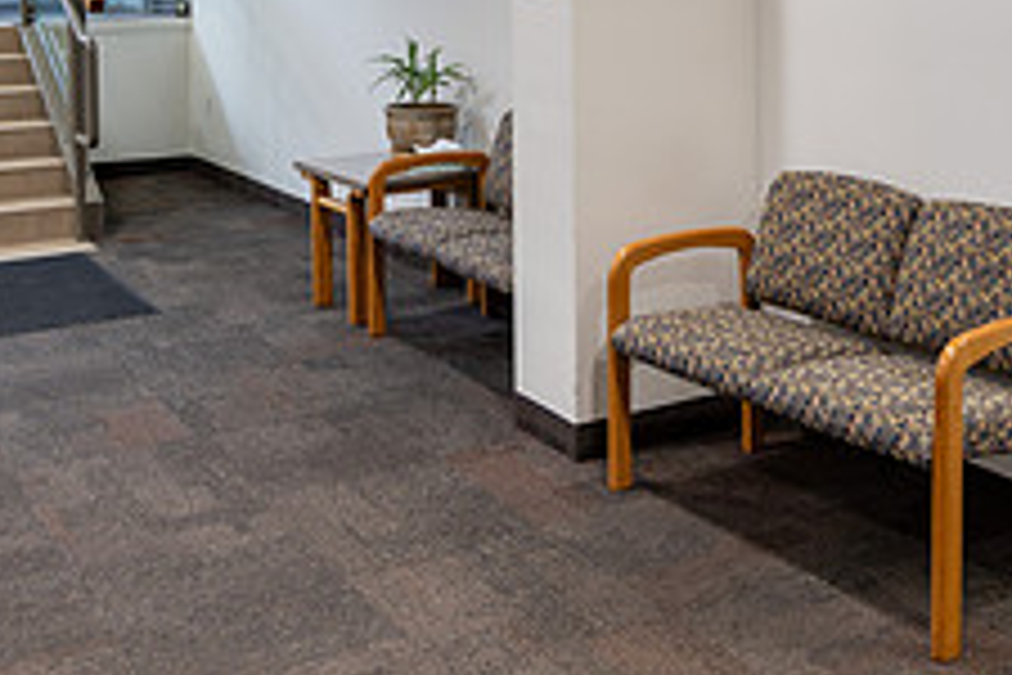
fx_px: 1377
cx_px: 490
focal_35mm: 49
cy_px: -38
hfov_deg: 40.3
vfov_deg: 25.8
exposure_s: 1/4
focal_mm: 19
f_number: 7.1
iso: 100
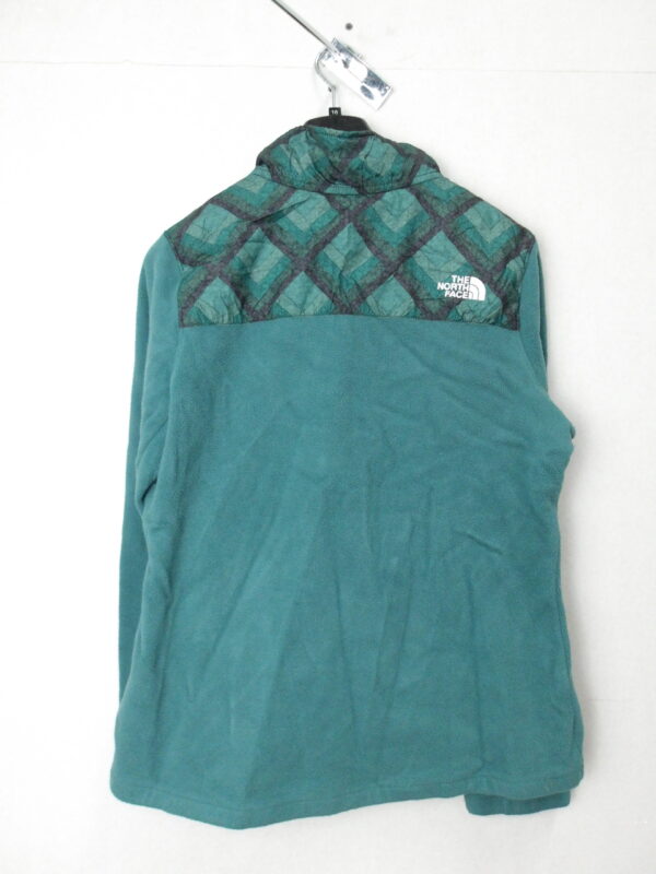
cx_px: 328
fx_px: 682
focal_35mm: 27
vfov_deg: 65.3
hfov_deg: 51.4
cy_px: 437
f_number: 3
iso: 775
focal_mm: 4.9
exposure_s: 1/60
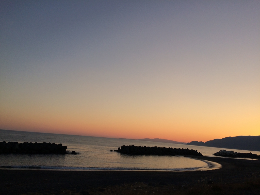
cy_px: 98
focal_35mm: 29
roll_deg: -2.7
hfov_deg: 61.7
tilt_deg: +10.4
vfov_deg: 48.2
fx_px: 218
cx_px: 130
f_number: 2.2
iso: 32
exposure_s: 1/855
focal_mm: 4.15
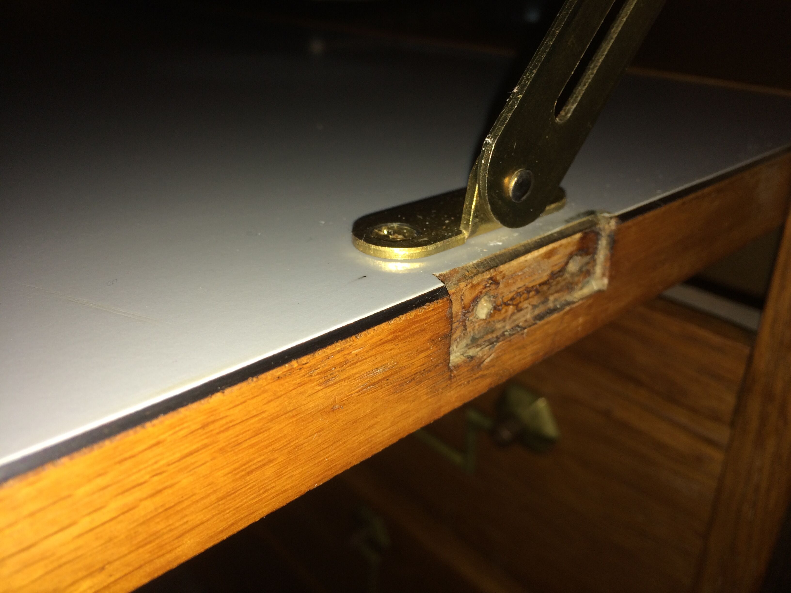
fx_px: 663
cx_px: 396
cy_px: 296
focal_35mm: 29
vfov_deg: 48.2
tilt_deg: -29.5
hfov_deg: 61.7
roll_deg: -0.9
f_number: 2.2
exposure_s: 1/124
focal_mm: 4.15
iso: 32
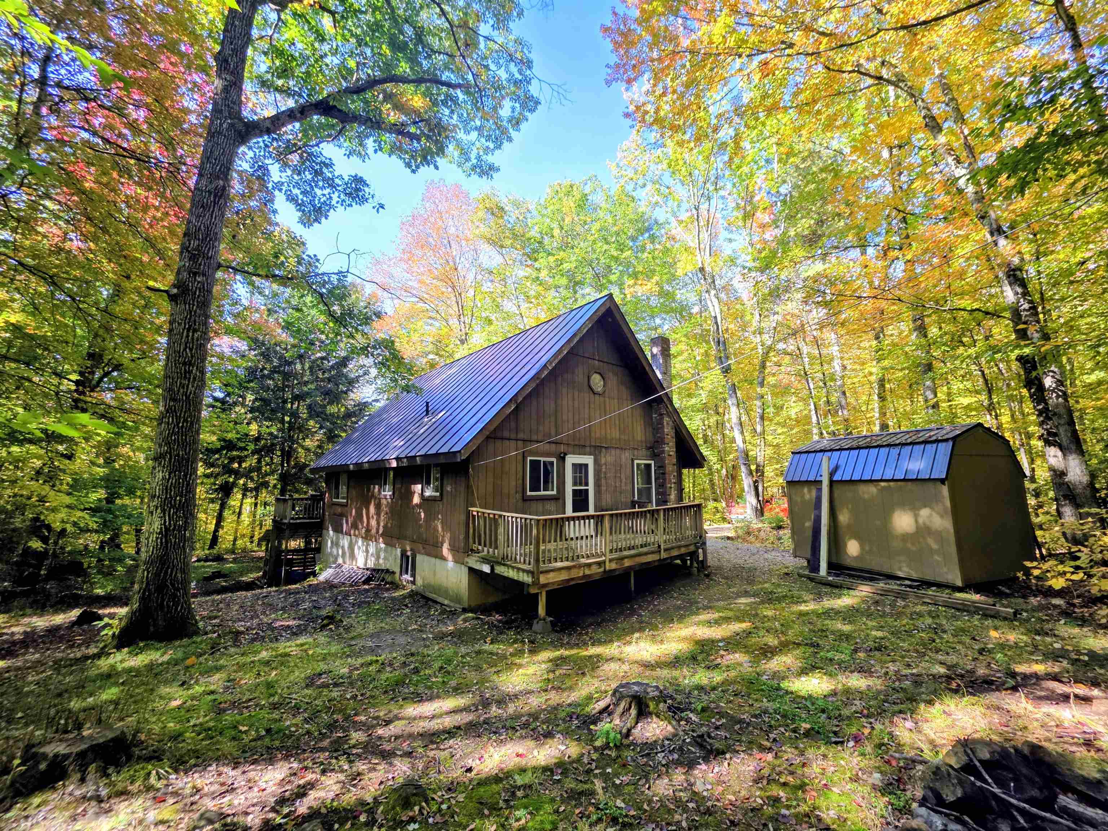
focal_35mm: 13
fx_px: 416
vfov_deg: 89.9
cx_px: 554
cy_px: 416
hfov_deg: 106.2
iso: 20
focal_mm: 2.2
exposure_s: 1/120
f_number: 1.9
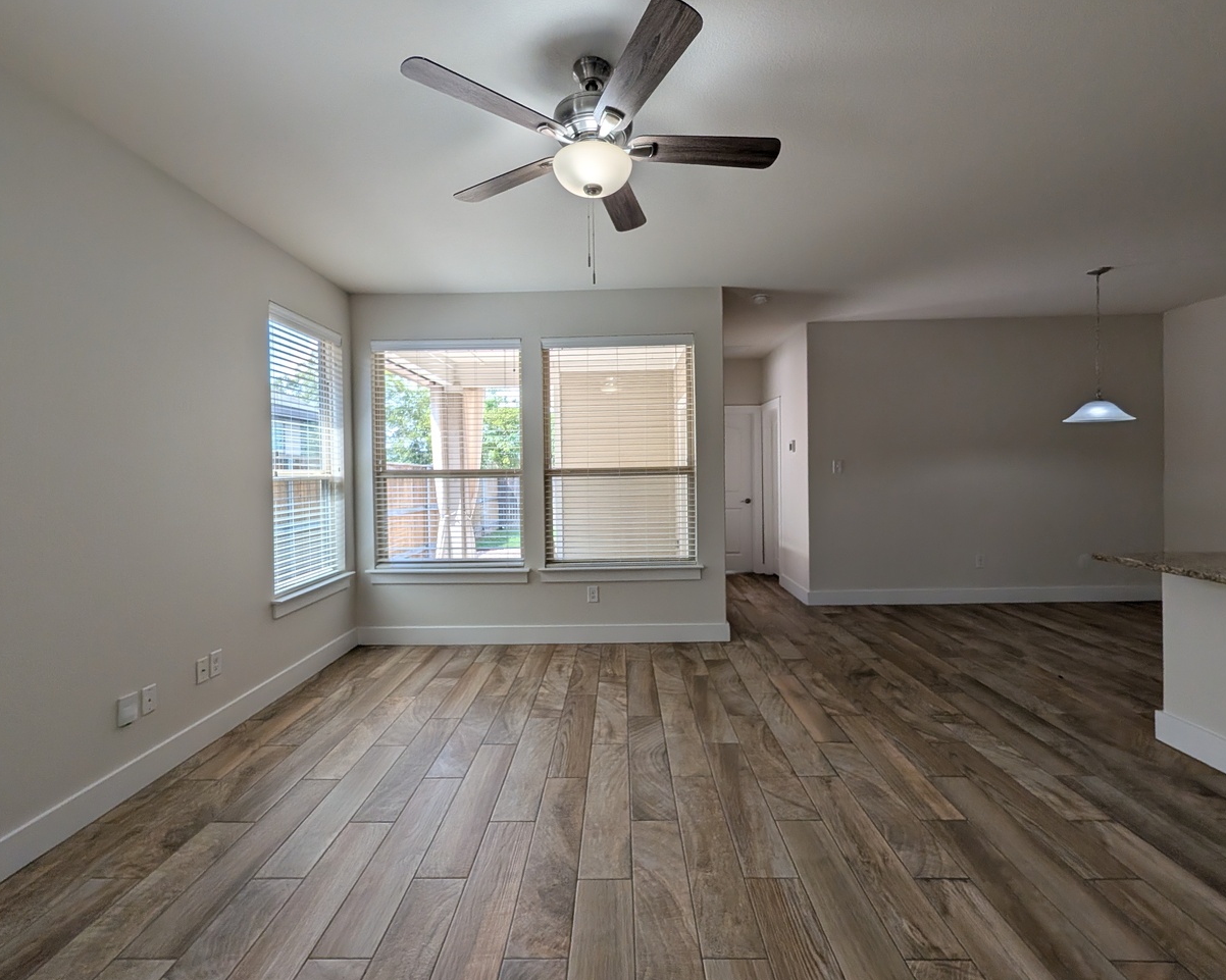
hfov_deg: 100.7
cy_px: 483
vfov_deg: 88.0
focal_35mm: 14
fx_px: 508
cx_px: 607
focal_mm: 2.02
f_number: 1.7
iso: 50
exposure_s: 1/373
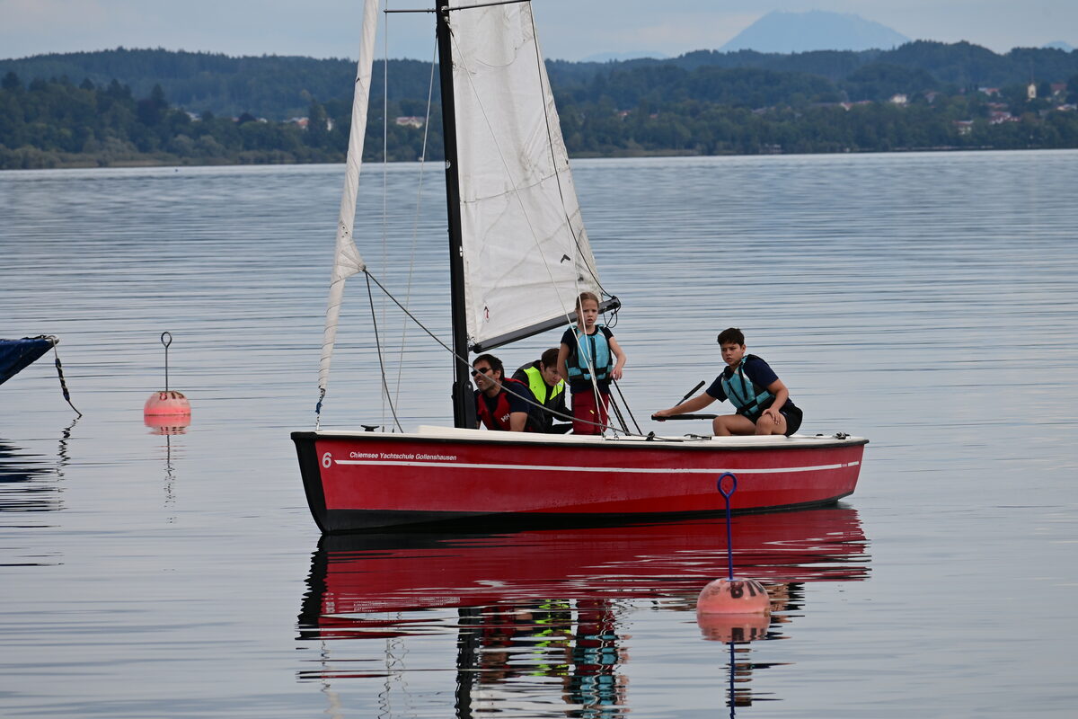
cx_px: 539
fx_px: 11228
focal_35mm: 375
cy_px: 360
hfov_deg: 5.5
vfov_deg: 3.7
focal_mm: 250
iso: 200
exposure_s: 1/250
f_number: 11
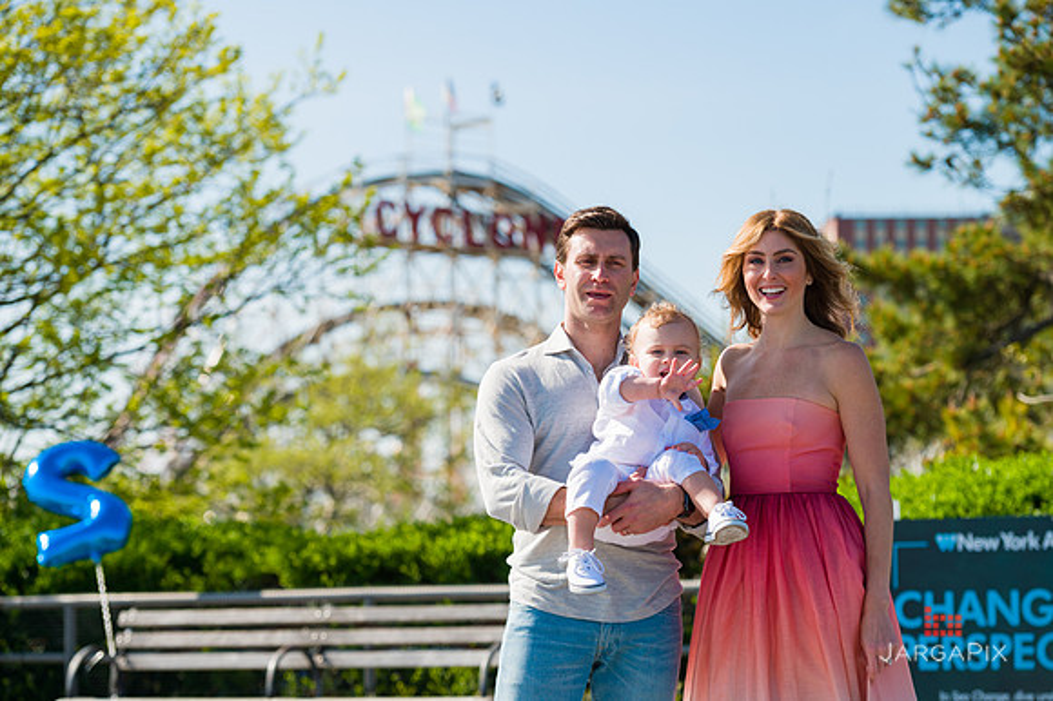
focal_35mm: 112
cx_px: 526
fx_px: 3274
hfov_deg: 18.3
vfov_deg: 12.2
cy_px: 350
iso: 200
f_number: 5
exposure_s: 1/2000
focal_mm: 112
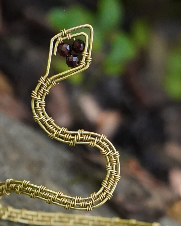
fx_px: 1326
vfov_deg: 9.6
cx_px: 94
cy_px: 263
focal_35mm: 198
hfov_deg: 7.8
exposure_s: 1/4000
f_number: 3.5
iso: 5000
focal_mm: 50
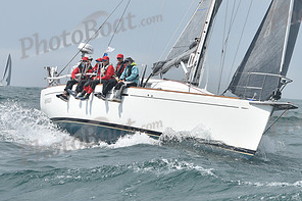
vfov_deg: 9.0
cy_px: 71
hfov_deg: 13.4
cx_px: 216
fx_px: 1283
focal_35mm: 153
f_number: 13
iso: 320
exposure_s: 1/800
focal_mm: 78
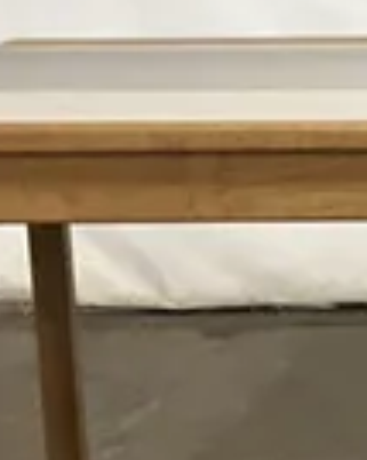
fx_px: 2161
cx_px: 837
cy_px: 197
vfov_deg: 12.1
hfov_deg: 8.9
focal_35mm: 159
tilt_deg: -12.2
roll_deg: +0.2
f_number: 1.8
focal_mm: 3
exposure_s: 1/60
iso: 200
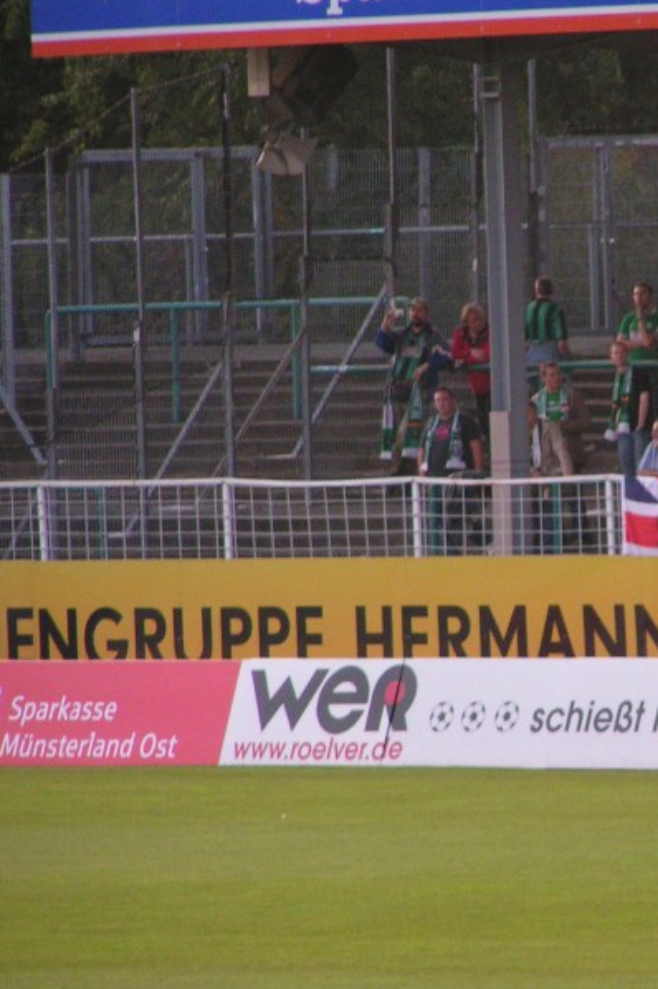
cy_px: 494
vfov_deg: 3.9
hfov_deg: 2.6
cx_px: 620
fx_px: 14519
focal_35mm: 529
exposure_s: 1/250
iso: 200
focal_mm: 58
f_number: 3.5
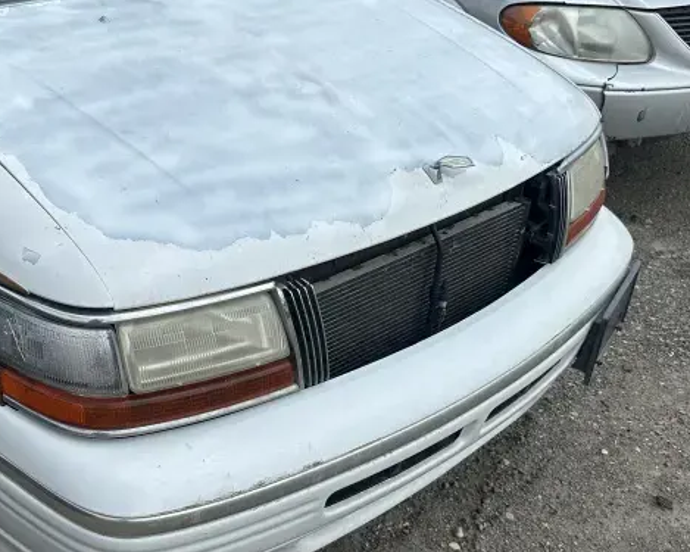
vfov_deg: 31.2
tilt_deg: -23.1
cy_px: 188
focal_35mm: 48
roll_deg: +2.2
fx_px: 980
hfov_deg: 36.1
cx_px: 54
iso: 80
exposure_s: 1/6623
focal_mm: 6.86
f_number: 1.78
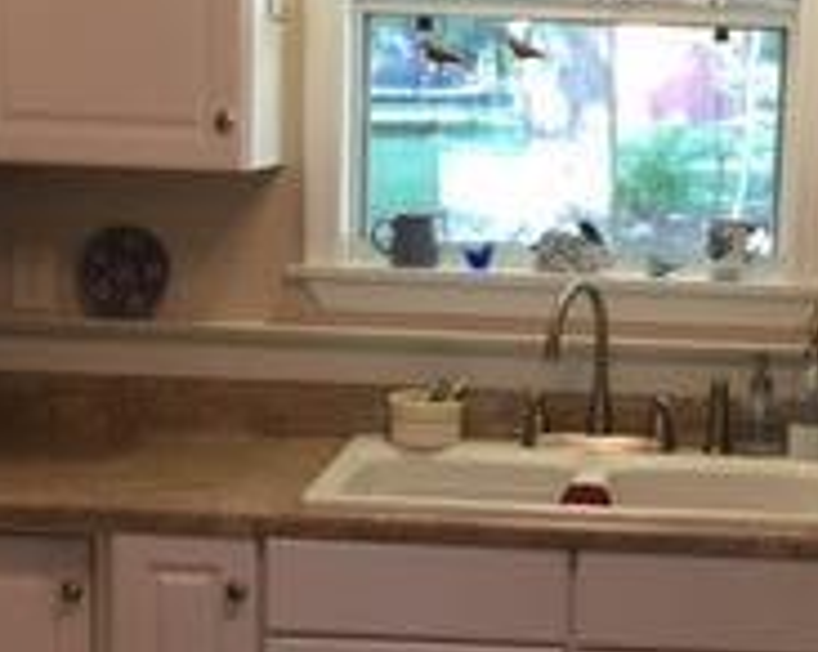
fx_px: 2394
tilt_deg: -14.8
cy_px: 585
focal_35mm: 99
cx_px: 586
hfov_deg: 19.3
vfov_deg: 15.3
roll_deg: -1.5
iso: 100
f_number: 2.2
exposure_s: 1/30
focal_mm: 4.15
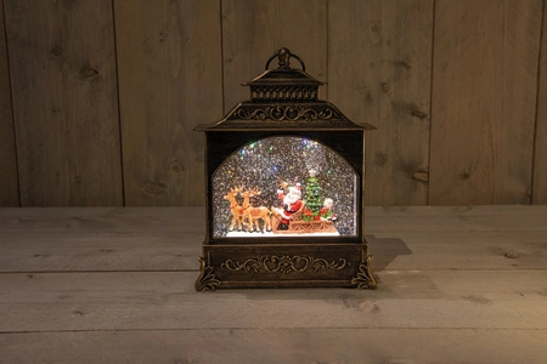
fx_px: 729
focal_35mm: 48
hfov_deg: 41.1
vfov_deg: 28.1
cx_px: 274
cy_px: 182
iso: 1250
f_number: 9
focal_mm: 48
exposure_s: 1/30
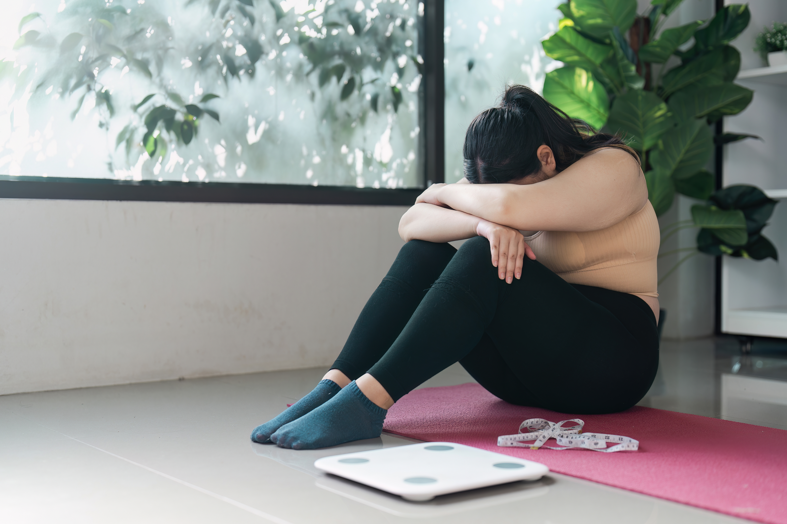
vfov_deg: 27.0
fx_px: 1093
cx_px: 394
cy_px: 262
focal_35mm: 50
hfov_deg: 39.6
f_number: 1.8
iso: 100
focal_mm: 50
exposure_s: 1/400
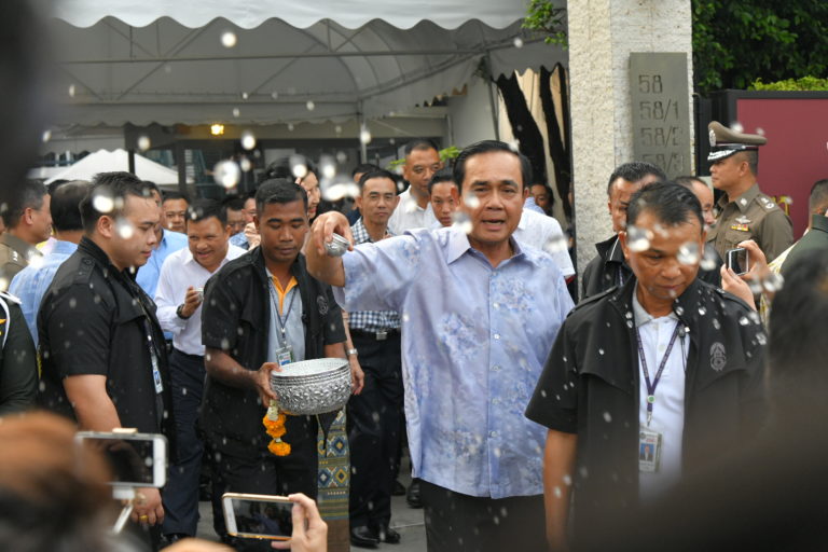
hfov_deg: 36.2
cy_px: 276
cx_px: 414
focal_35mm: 55
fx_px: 1265
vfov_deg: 24.6
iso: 1600
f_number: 5.6
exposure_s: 1/500
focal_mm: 55
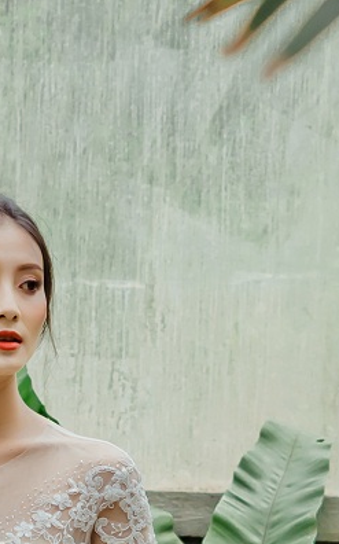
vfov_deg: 7.4
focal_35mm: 277
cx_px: -63
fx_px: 4101
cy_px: 876
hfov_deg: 4.7
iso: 200
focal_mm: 50
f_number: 4
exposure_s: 1/1000
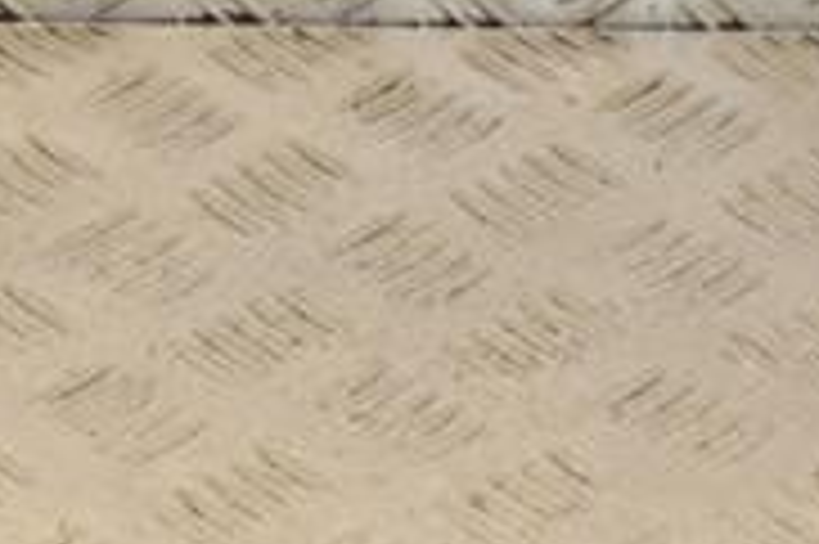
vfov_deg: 6.9
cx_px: 288
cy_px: 436
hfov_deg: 10.4
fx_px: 4500
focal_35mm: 198
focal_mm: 40
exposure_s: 1/200
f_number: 7.1
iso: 800
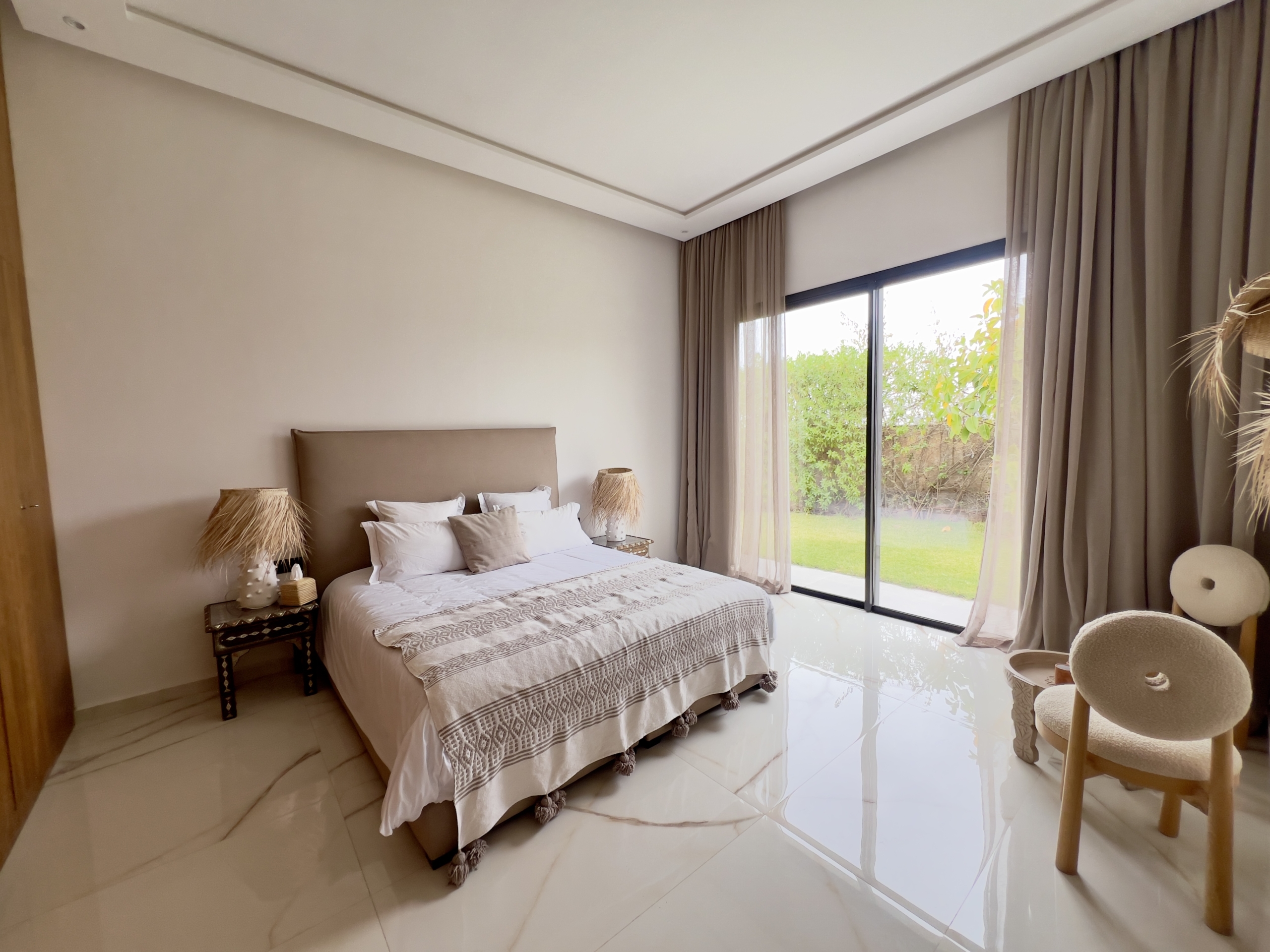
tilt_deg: -4.5
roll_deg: +1.2
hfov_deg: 106.2
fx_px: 477
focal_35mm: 13
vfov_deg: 89.9
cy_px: 476
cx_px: 635
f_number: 1.8
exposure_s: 1/99
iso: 64
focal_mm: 1.57
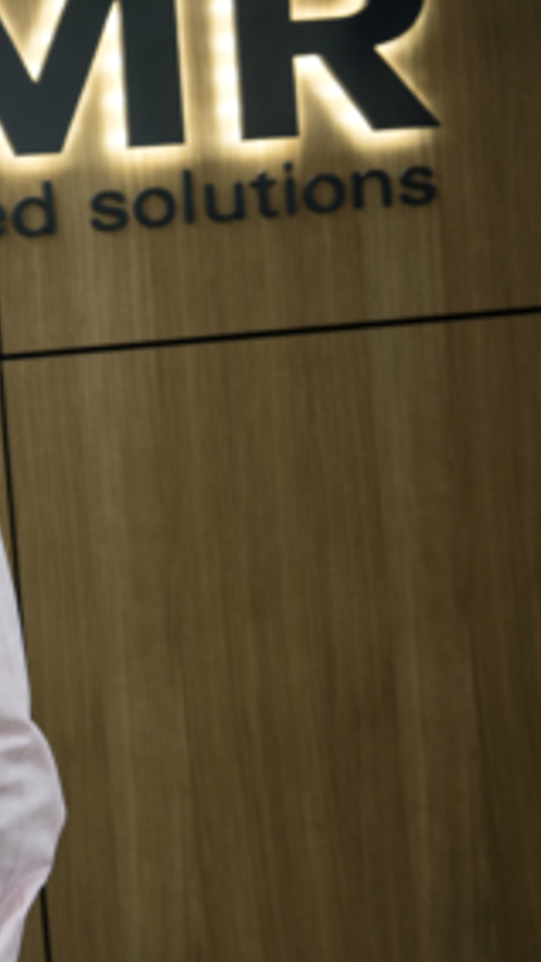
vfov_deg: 27.5
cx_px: -281
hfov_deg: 14.6
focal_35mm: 77
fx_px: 1965
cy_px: 408
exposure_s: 1/125
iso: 500
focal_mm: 42
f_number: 5.6
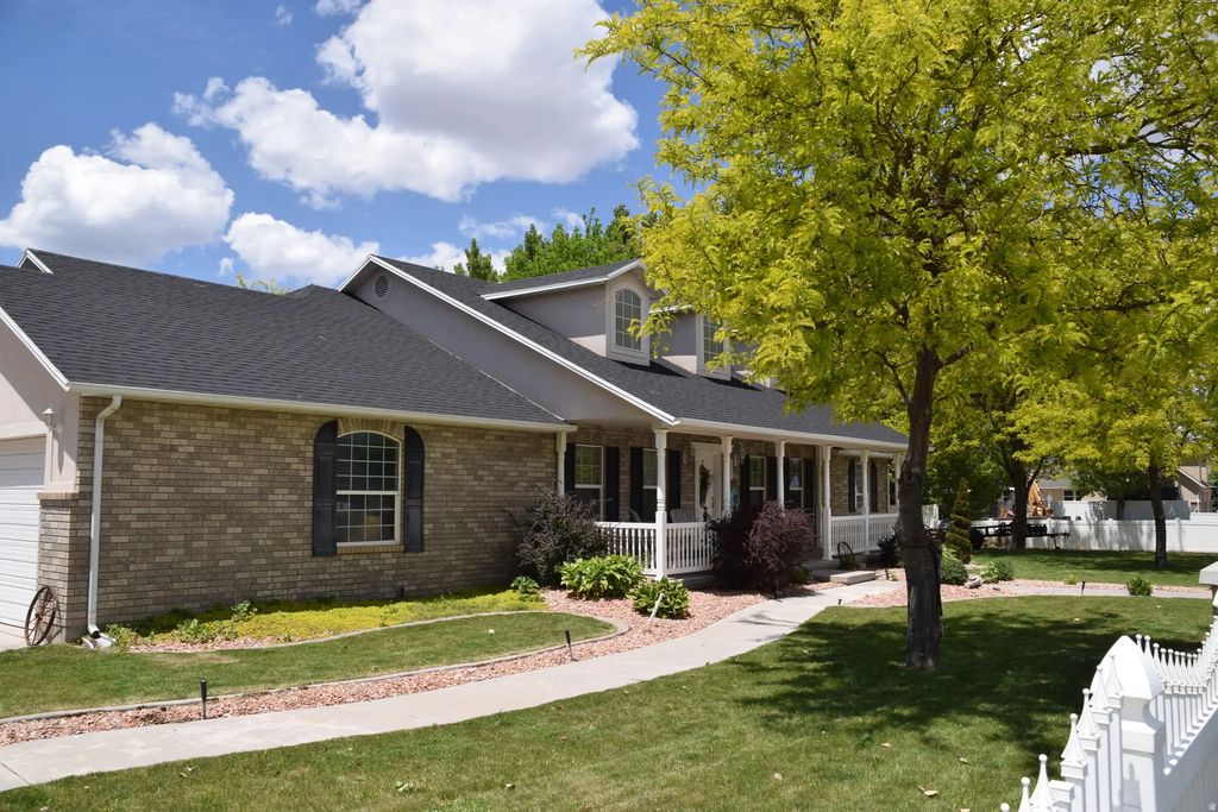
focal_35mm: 27
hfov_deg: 67.4
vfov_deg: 47.9
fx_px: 914
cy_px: 406
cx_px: 609
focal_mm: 18
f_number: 10
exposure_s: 1/200
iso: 100
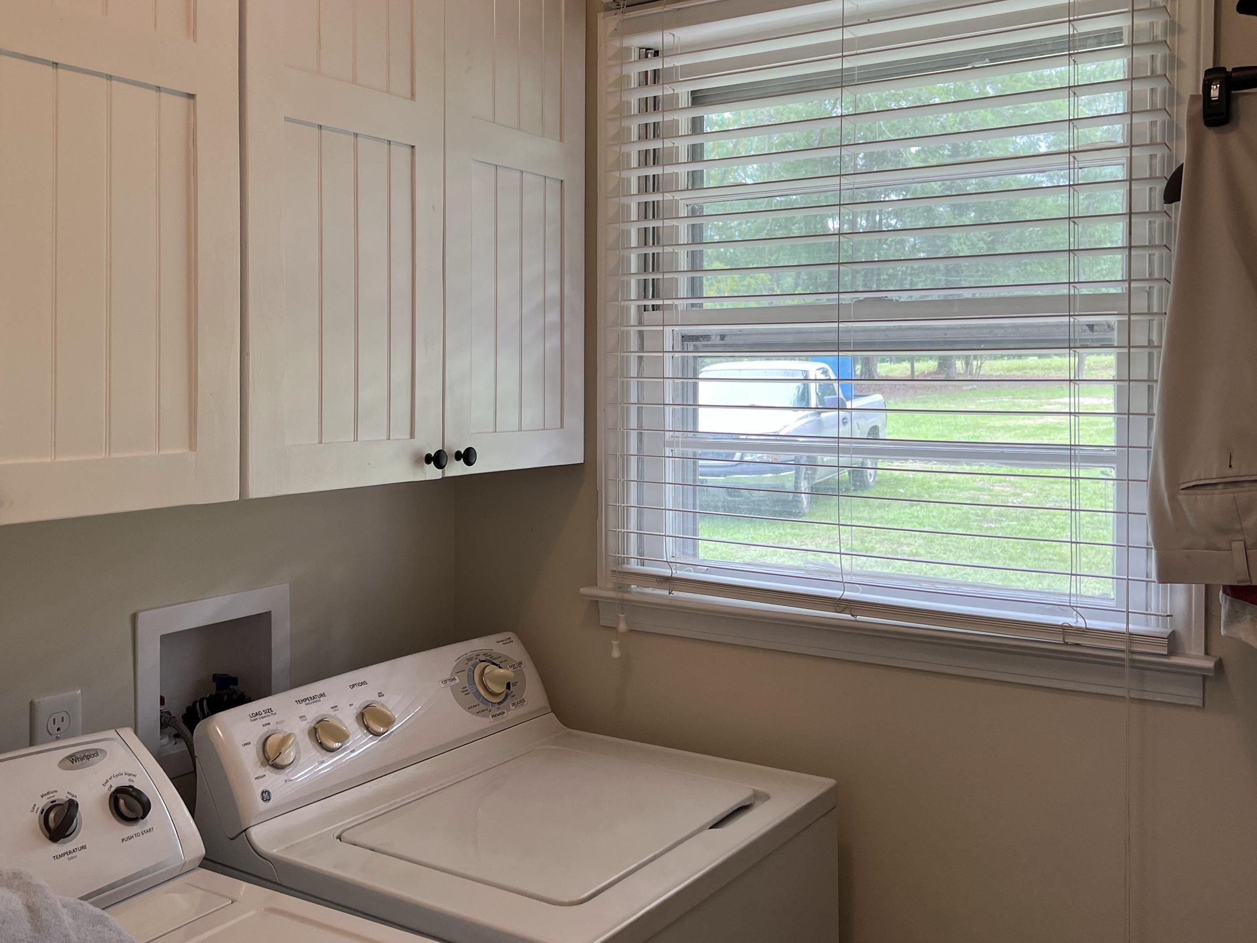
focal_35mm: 34
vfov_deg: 41.7
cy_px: 396
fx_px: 1235
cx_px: 545
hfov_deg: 53.8
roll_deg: +0.0
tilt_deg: +0.0
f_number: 1.5
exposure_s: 1/120
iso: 50
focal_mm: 5.7
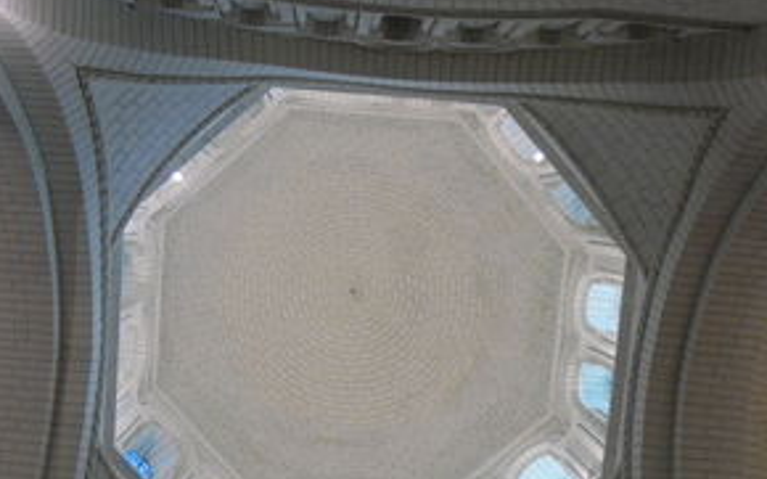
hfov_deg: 48.1
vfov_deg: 30.7
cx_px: 328
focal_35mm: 41
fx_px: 857
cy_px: 355
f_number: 2.6
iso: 200
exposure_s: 1/80
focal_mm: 4.65
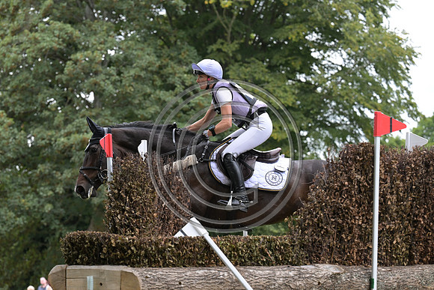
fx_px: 1688
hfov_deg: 14.7
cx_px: 217
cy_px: 145
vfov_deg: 9.8
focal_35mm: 140
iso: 2200
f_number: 5.6
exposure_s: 1/1250
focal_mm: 140
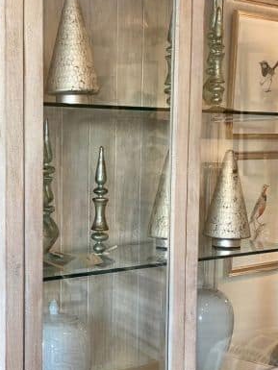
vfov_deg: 27.0
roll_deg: -0.3
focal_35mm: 72
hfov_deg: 20.3
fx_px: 771
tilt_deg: -4.4
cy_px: 227
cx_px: 63
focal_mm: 4.25
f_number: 1.8
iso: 160
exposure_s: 1/60
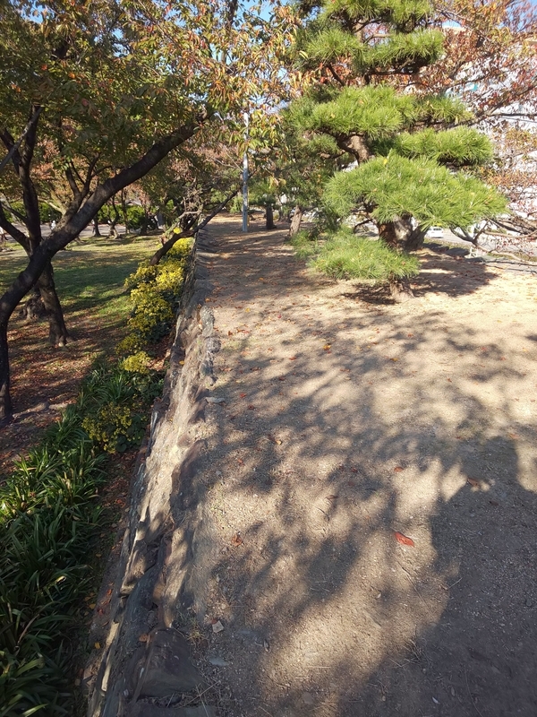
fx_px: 414
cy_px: 358
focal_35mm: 20
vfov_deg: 81.7
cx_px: 268
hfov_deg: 66.0
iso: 28
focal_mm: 3.45
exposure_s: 1/308
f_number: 1.94
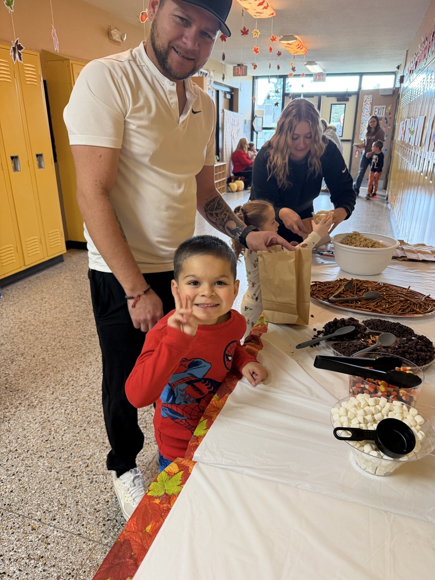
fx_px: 402
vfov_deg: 71.6
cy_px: 290
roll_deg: -0.3
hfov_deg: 56.8
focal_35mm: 24
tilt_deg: -20.8
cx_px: 218
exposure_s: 1/60
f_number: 1.78
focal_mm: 6.76
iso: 250
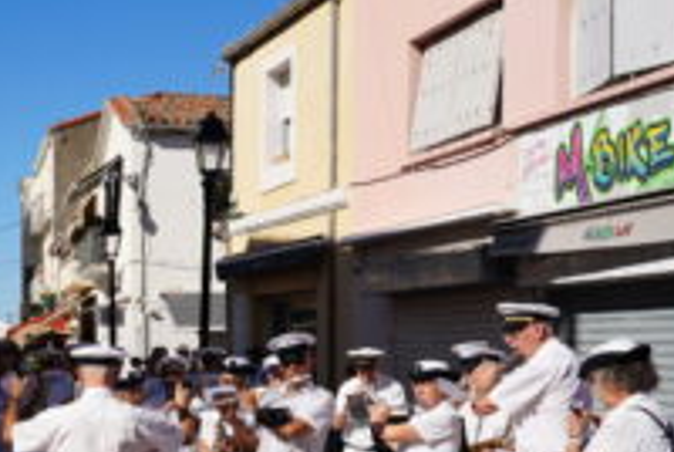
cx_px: 47
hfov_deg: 29.8
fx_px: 1200
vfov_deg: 20.9
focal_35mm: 64
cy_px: 390
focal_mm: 32
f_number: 10
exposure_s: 1/250
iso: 100
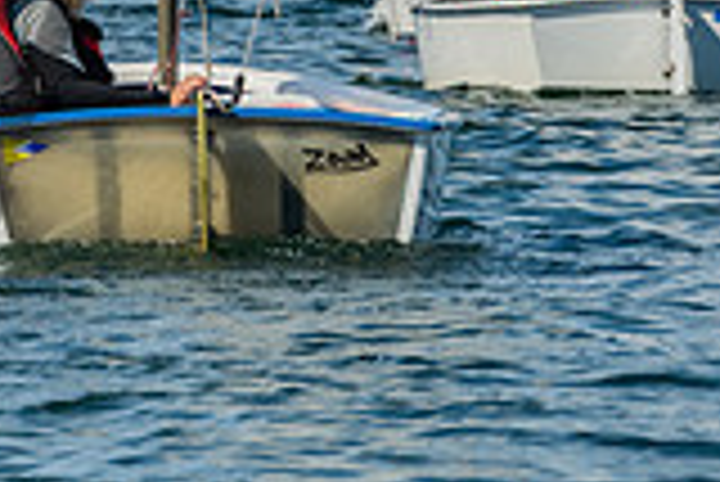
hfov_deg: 2.8
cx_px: -315
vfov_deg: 1.9
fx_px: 14733
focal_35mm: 736
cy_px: -381
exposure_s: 1/500
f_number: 10
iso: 250
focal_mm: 200
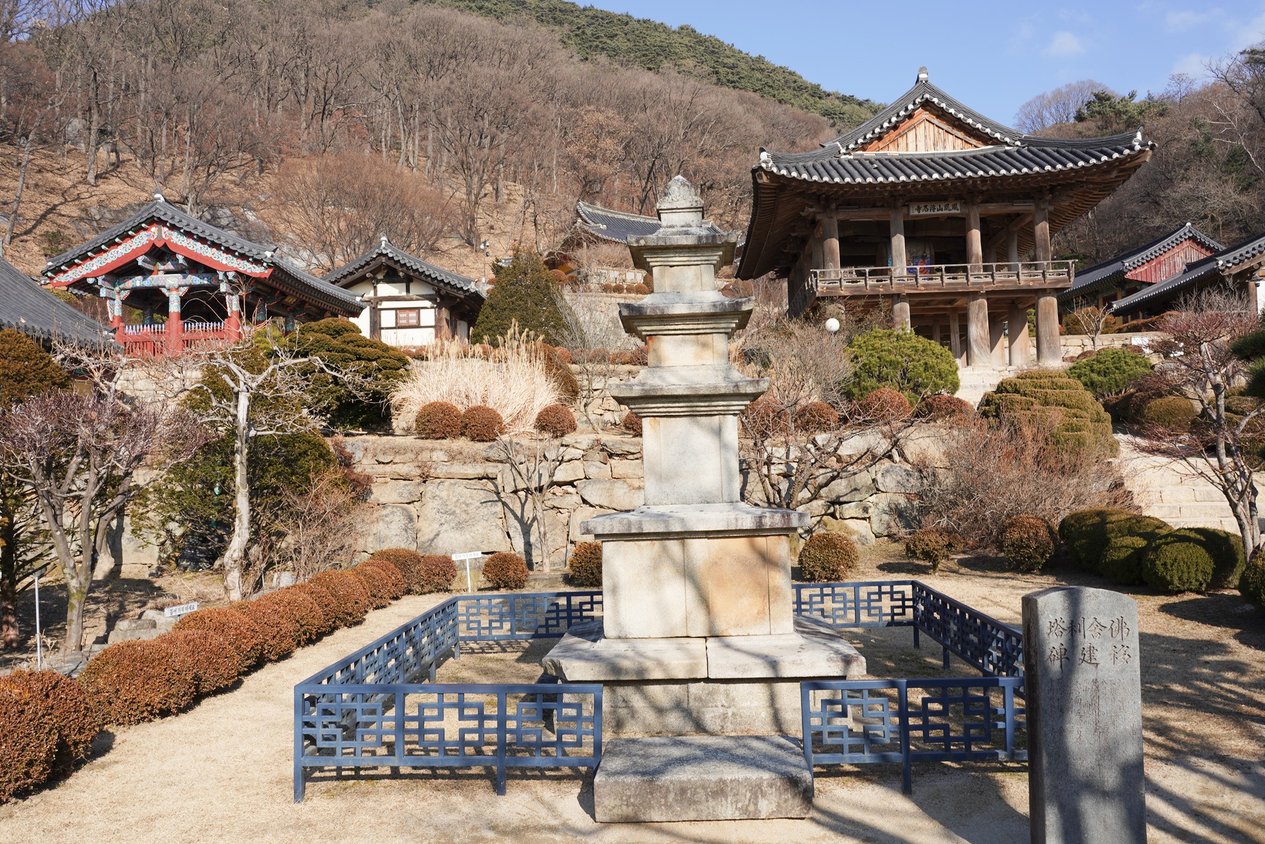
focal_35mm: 30
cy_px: 422
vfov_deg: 43.6
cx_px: 632
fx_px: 1054
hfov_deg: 61.9
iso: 100
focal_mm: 30
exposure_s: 1/100
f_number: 13
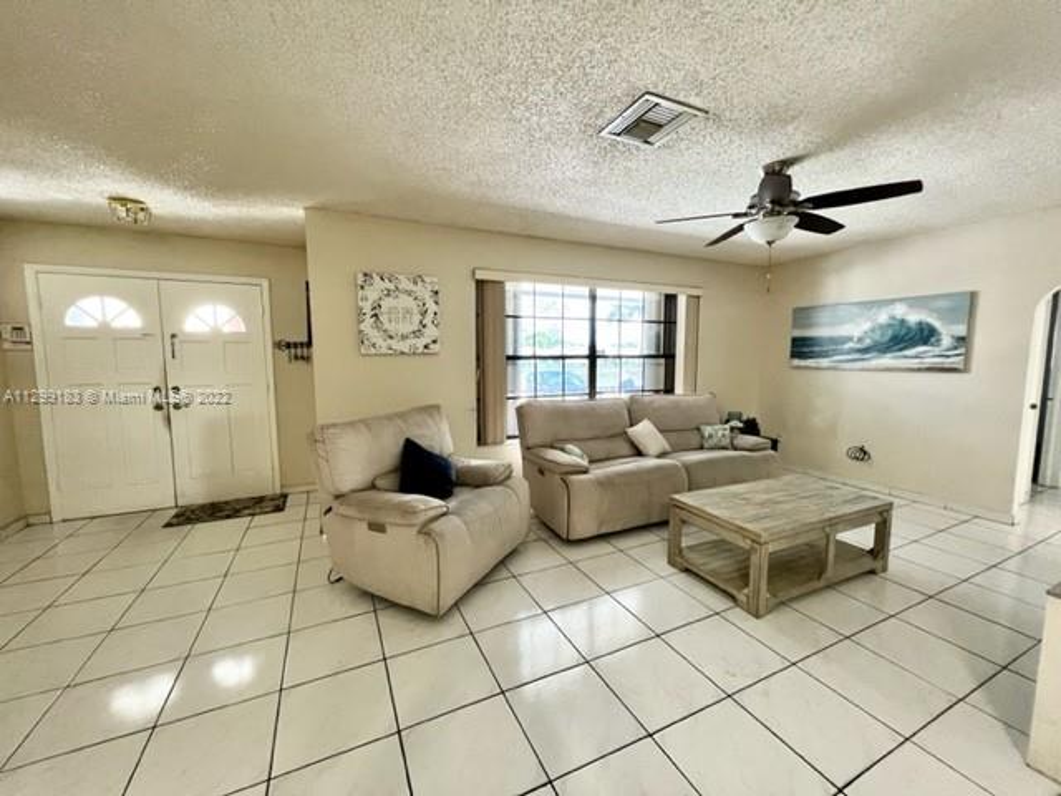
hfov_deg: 106.2
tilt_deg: -6.3
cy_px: 398
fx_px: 398
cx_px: 530
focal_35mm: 13
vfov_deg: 89.9
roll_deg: +0.4
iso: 320
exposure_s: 1/60
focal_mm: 1.57
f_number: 1.8
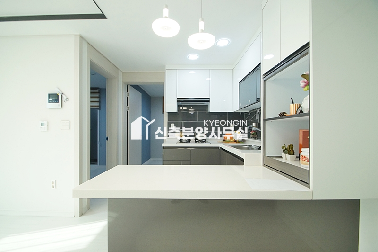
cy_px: 126
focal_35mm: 15
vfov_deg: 77.2
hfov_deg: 100.4
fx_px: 157
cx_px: 189
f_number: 4
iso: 800
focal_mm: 10
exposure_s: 1/320
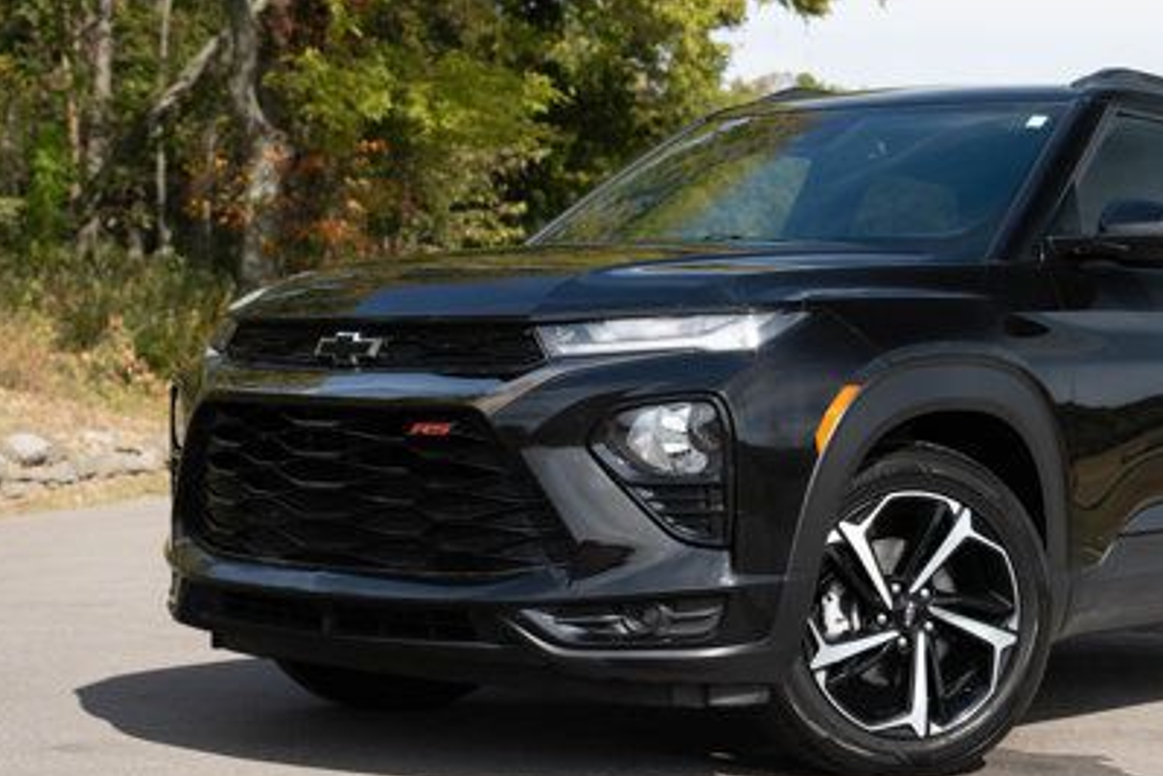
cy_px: 433
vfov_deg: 17.7
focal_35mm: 77
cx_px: 915
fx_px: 2487
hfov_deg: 25.9
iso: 640
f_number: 5
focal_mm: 48
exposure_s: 1/1250
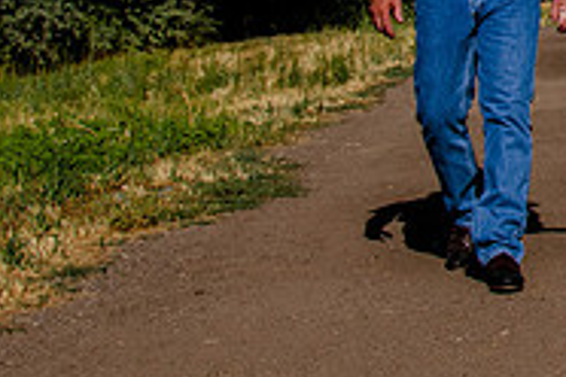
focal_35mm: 134
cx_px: 970
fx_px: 2107
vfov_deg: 9.8
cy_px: -260
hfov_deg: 13.9
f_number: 13
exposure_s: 1/500
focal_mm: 30
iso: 200
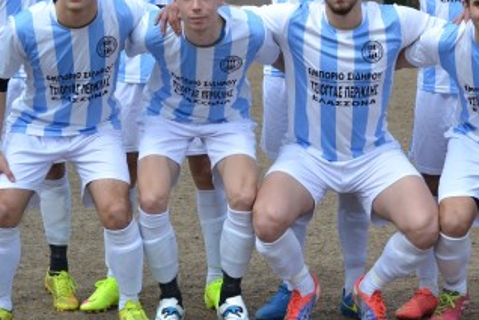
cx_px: 384
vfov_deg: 8.0
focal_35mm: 171
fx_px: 2276
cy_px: 56
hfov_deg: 12.0
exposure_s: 1/1250
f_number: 5
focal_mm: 55
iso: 400
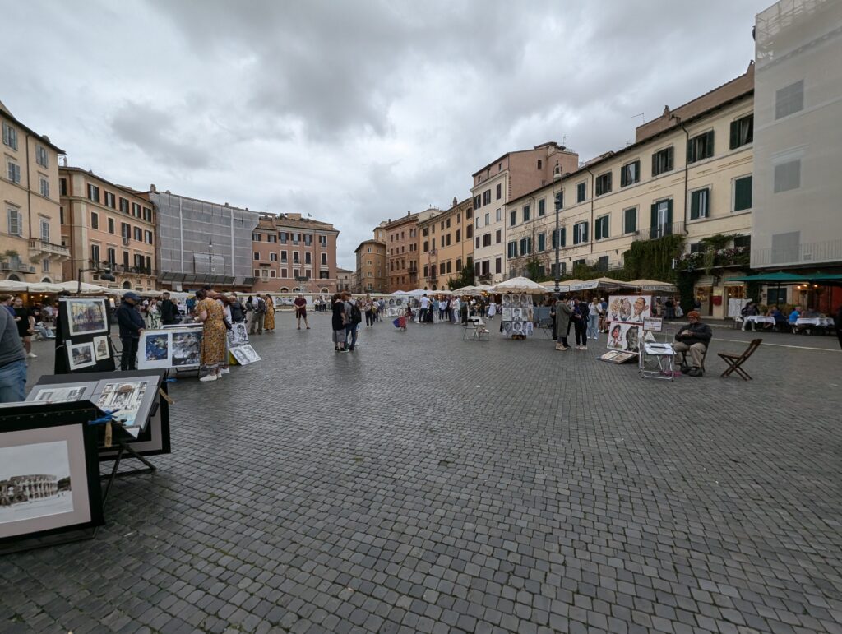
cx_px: 421
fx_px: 317
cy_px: 317
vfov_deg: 90.1
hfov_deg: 106.1
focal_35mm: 13
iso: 81
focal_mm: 1.95
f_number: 2.2
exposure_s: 1/207
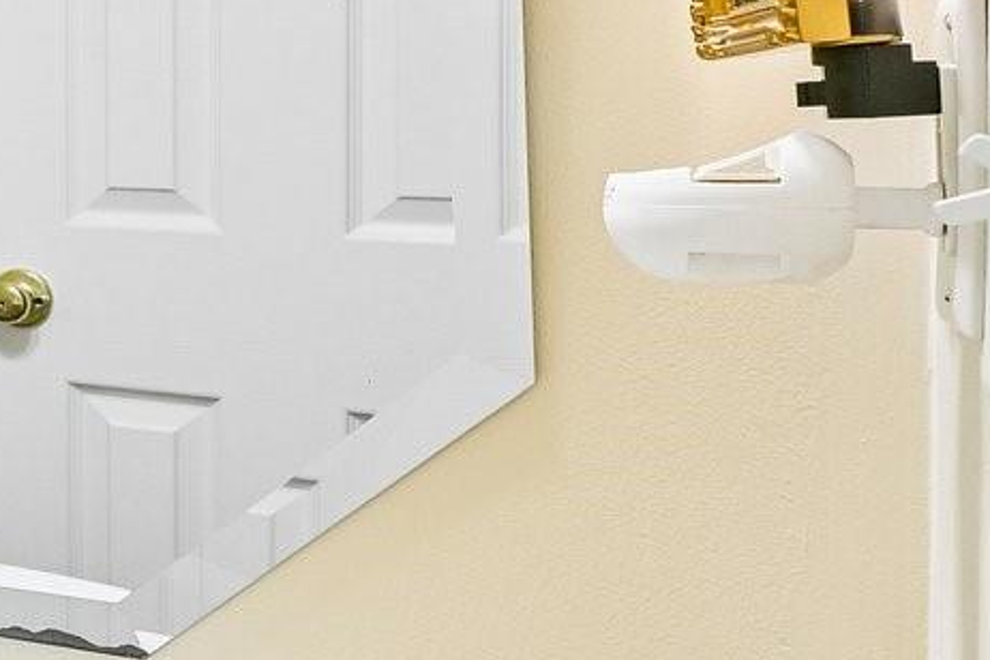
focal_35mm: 62
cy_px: 138
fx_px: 1705
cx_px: -1044
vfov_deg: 21.7
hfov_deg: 18.6
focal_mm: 14
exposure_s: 1/15
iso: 400
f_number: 8
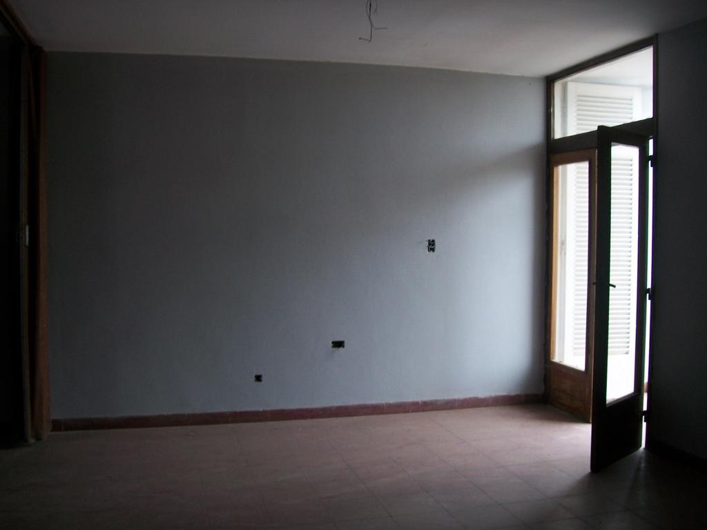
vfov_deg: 39.7
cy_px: 265
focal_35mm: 36
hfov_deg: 51.4
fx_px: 735
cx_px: 354
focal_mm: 6
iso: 80
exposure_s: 1/40
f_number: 2.7
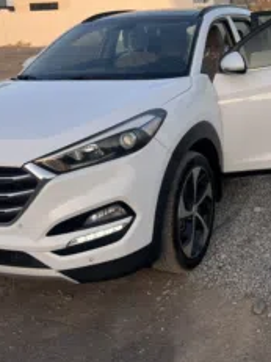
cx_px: 208
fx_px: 470
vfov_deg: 39.9
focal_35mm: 45
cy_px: 58
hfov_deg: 31.5
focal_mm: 5.7
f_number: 1.5
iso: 50
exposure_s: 1/957
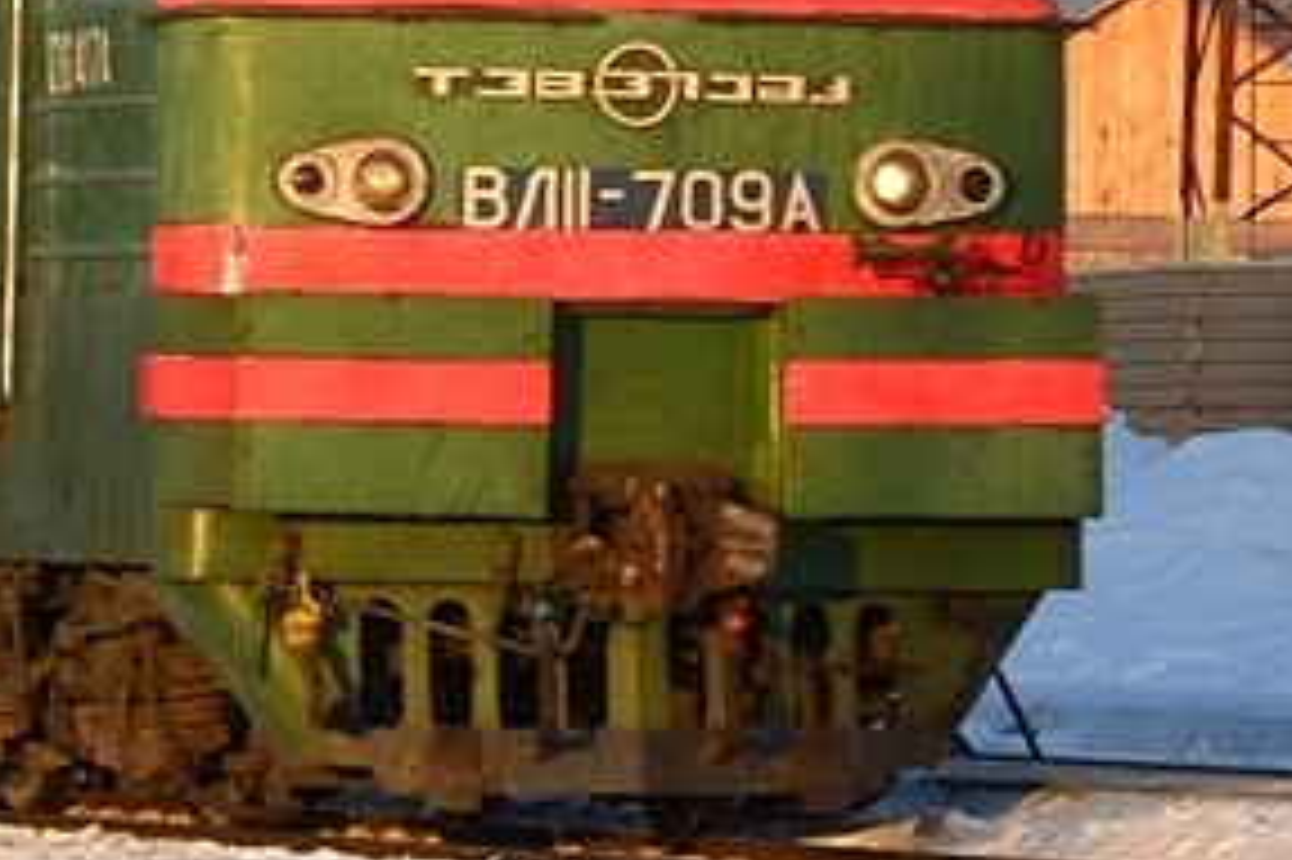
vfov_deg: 2.1
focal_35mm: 659
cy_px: 9
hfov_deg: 3.1
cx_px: -455
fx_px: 23640
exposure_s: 1/250
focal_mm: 105
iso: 400
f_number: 10
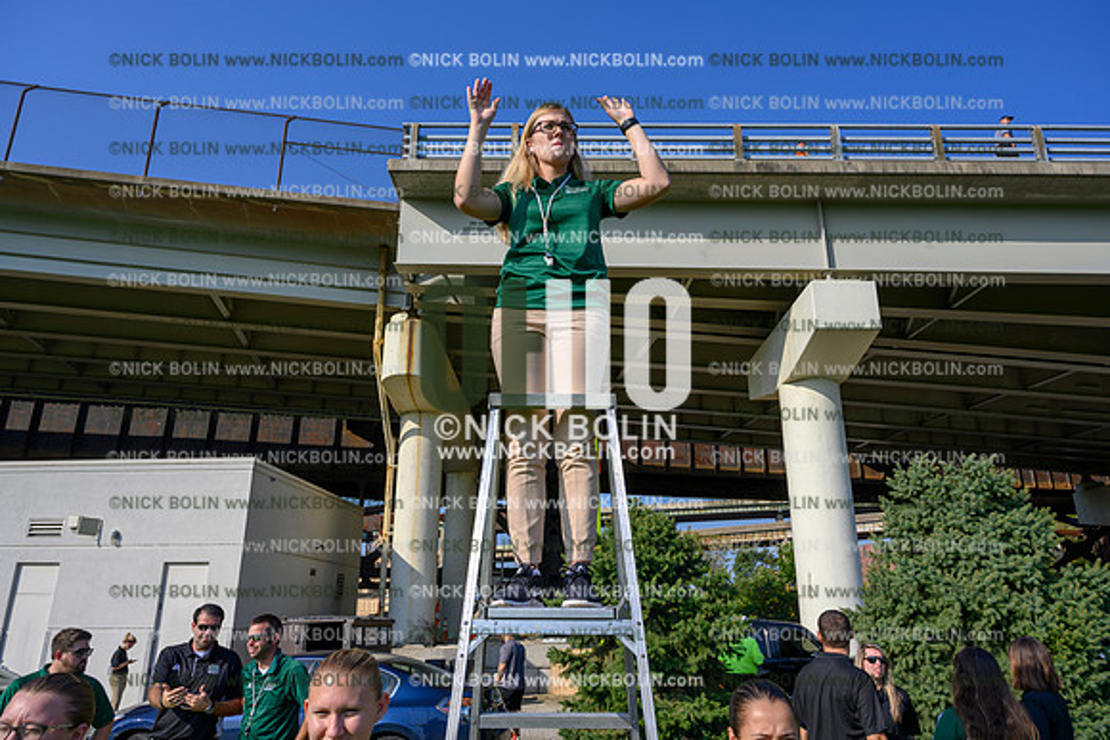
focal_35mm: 24
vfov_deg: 53.2
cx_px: 555
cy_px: 370
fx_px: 740
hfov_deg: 73.7
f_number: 7.1
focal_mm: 24
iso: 80
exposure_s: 1/320
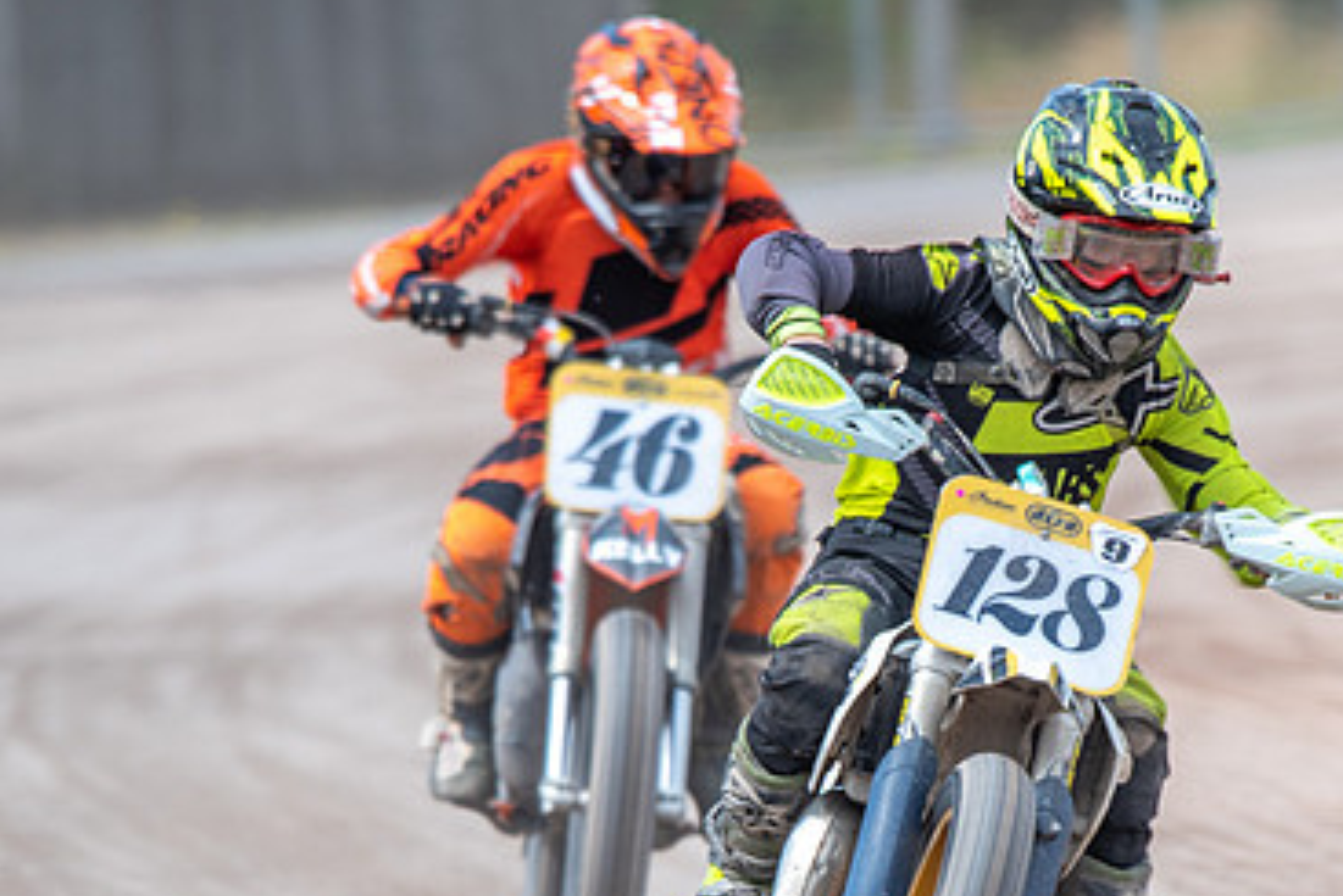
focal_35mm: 1440
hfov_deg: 1.4
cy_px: 773
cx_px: 1054
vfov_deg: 1.0
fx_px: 53738
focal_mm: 600
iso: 100
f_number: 8
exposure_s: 1/200
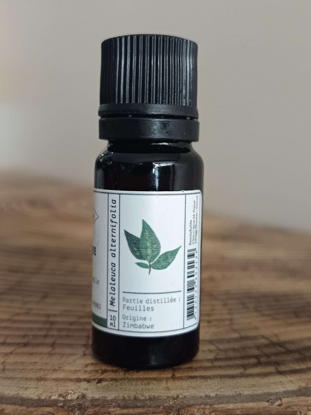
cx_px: 156
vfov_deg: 71.6
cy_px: 208
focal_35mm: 24
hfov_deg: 56.8
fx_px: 287
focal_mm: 5.31
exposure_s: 1/50
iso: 600
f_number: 1.7
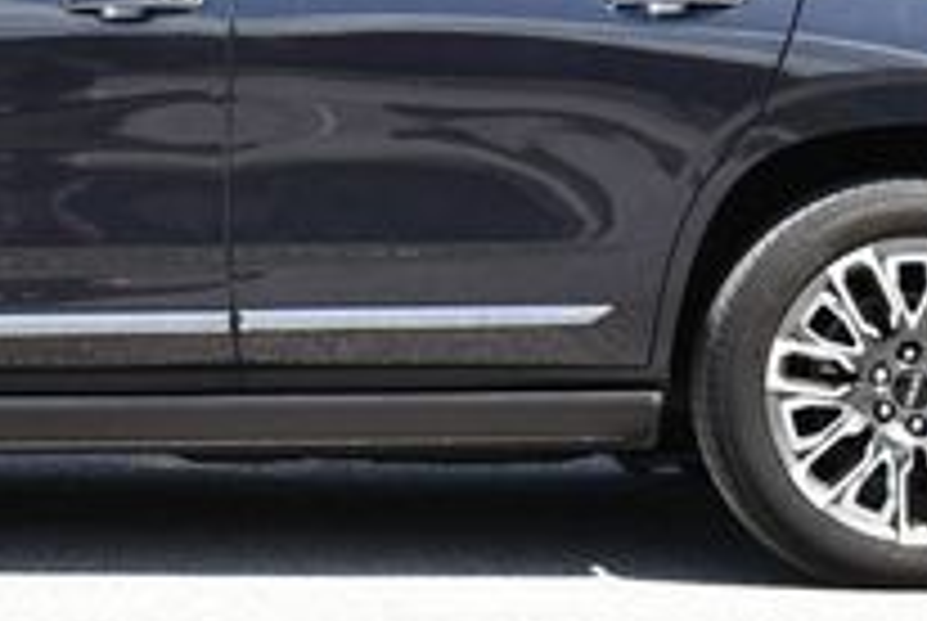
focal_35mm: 180
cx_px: 202
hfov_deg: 11.4
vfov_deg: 7.6
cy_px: -184
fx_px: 4642
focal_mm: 29
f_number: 7.1
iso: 200
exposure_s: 1/250
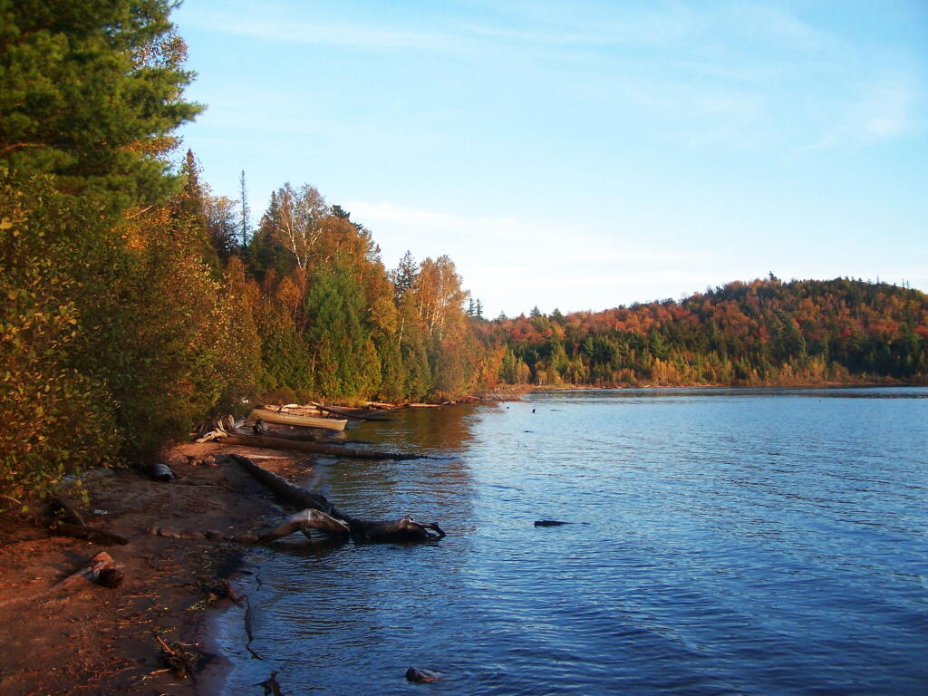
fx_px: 1019
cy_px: 348
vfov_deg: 37.7
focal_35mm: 38
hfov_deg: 49.0
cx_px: 464
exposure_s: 1/250
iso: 80
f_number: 2.8
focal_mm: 6.3
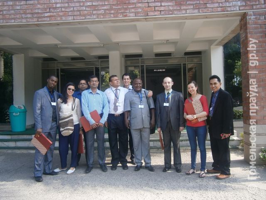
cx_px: 133
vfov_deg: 45.4
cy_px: 100
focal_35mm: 31
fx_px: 238
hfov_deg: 58.4
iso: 80
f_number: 2.9
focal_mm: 5.5
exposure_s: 1/250
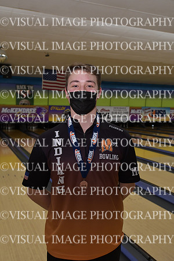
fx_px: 261
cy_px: 130
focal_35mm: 36
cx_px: 87
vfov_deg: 53.1
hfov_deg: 36.9
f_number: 3.5
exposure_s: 1/500
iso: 1000
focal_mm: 24
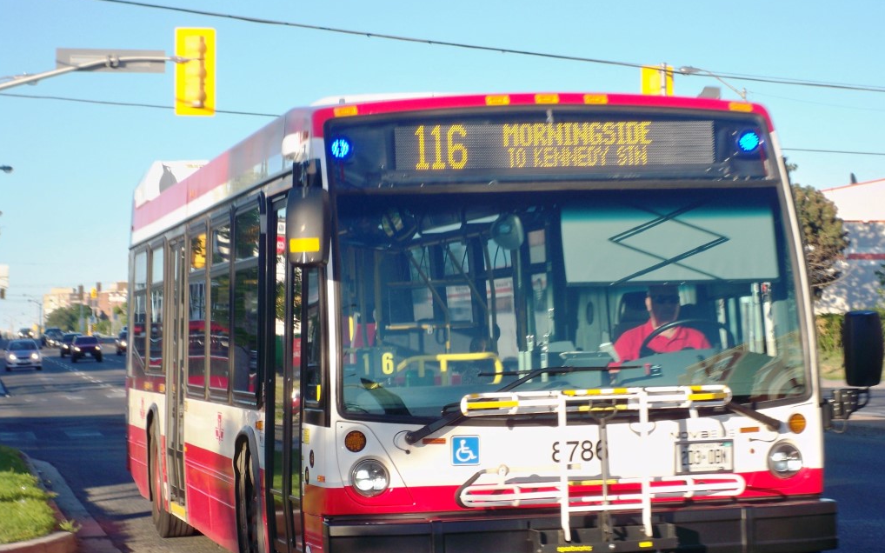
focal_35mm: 112
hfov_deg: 18.6
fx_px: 2701
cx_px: 441
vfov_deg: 11.7
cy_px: 322
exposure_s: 1/100
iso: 64
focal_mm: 18.8
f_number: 5.7
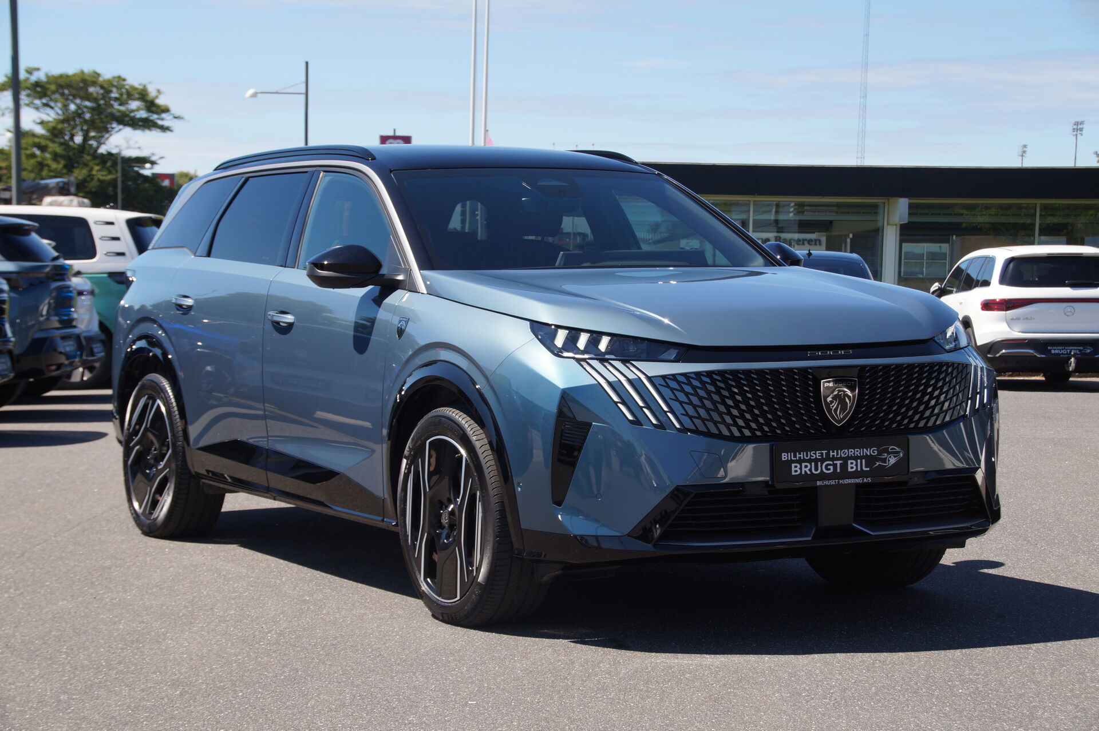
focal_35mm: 68
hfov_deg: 29.9
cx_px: 550
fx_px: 2059
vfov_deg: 20.1
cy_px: 366
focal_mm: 45
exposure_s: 1/200
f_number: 8
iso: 100
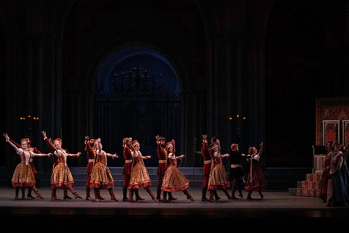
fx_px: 824
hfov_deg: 23.9
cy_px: 116
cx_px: 174
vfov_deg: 16.1
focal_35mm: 85
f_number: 7.1
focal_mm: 85
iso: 12800
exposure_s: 1/400
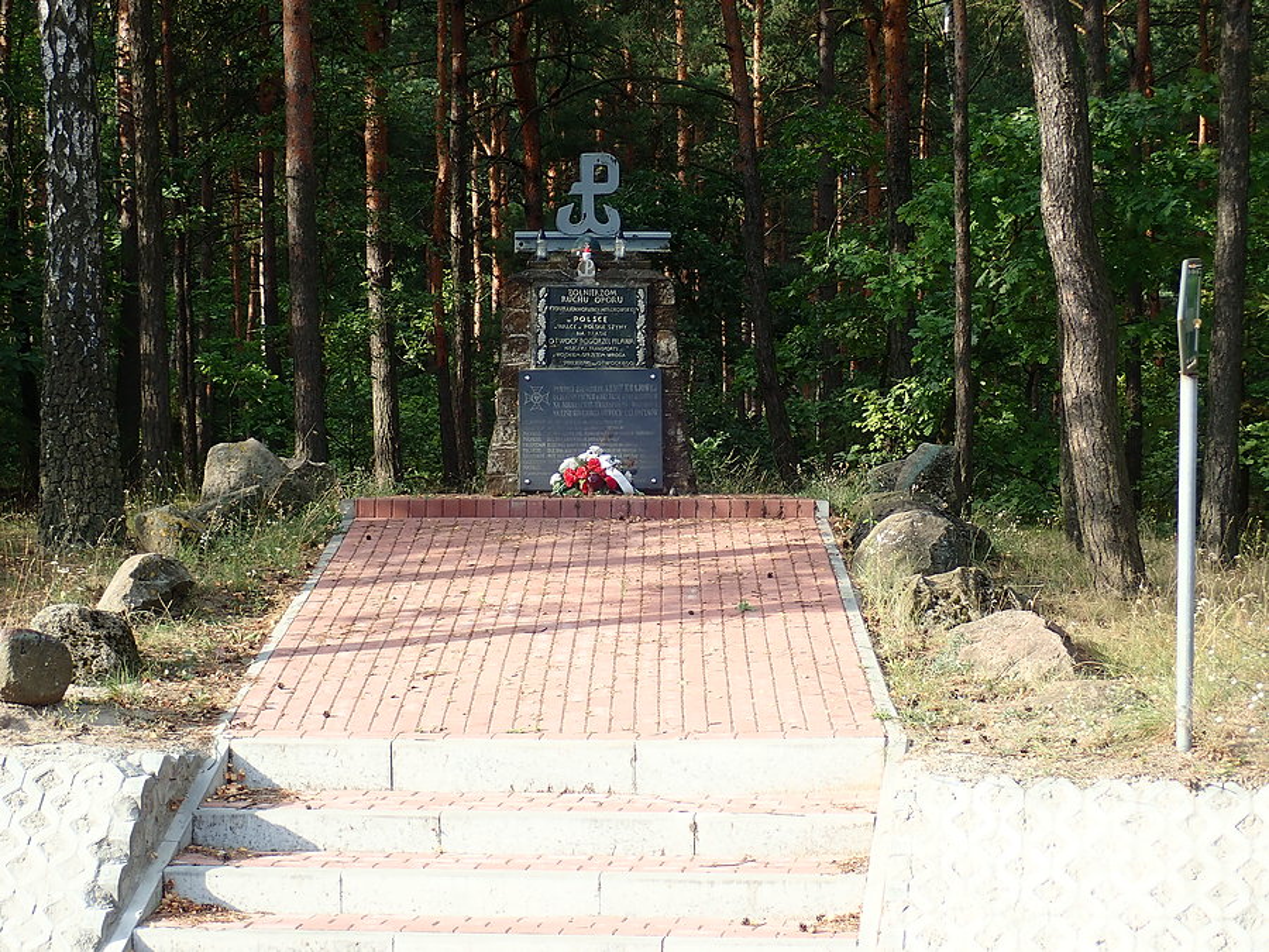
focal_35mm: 85
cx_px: 634
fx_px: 3116
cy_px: 476
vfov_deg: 17.4
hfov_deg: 23.0
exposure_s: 1/125
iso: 100
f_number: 4.5
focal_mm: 15.41
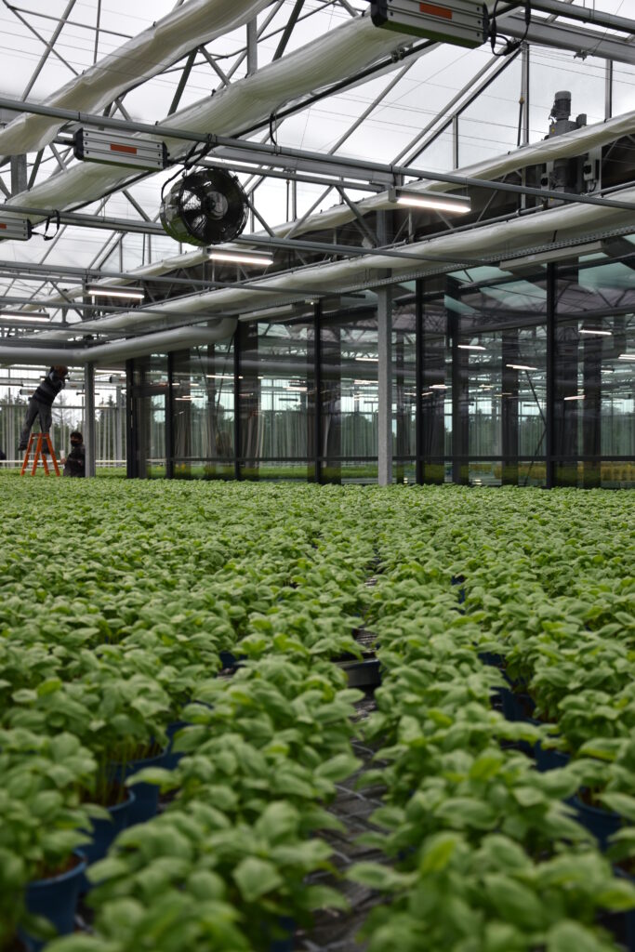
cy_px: 476
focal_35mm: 45
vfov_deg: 43.6
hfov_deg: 29.9
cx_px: 318
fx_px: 1190
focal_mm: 30
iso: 100
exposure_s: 1/200
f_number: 5
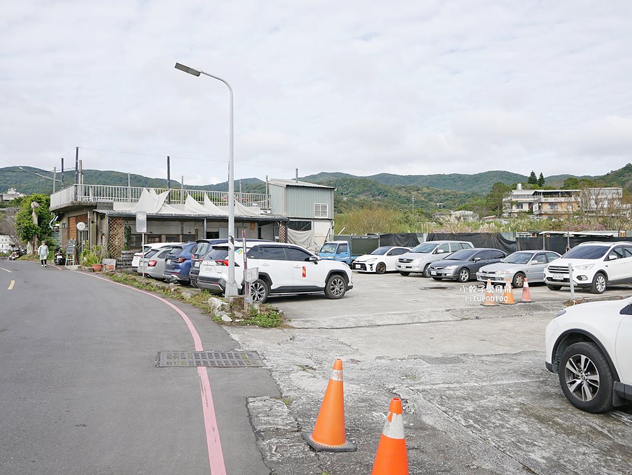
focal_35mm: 28
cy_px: 238
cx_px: 316
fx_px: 511
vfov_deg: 49.8
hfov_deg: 63.4
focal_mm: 14
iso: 200
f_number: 4
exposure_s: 1/1000
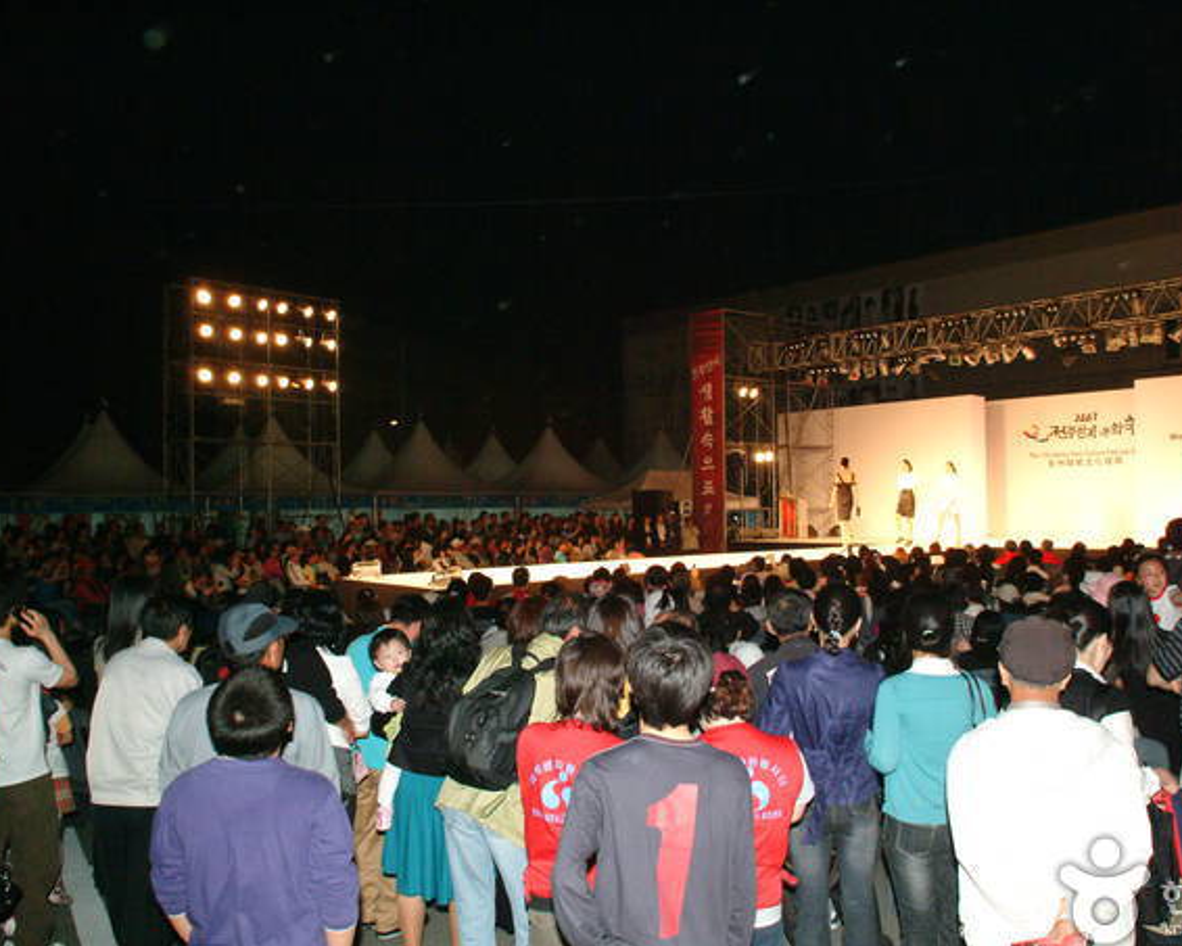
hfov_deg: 59.2
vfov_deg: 49.1
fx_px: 1035
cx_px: 673
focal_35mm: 30
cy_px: 484
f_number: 9.5
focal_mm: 17
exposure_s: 1/60
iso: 1600
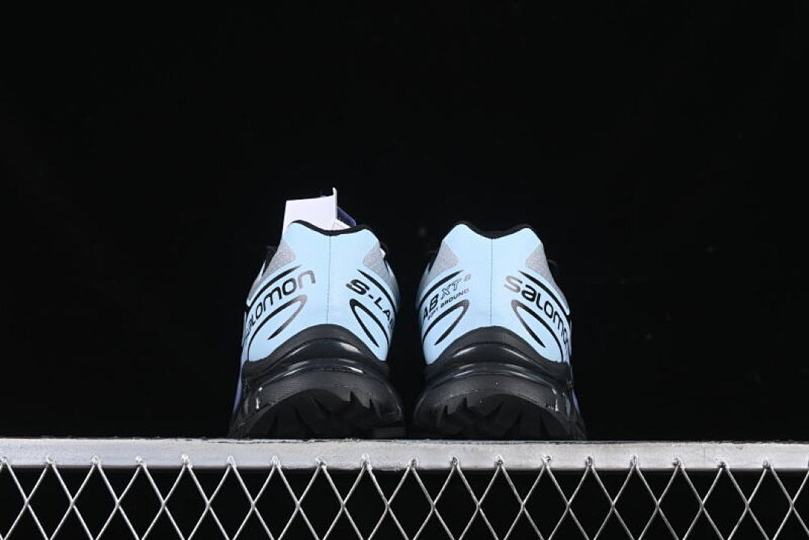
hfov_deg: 27.0
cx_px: 404
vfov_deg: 18.2
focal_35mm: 75
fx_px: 1685
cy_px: 270
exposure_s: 1/60
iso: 160
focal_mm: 50
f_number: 7.1
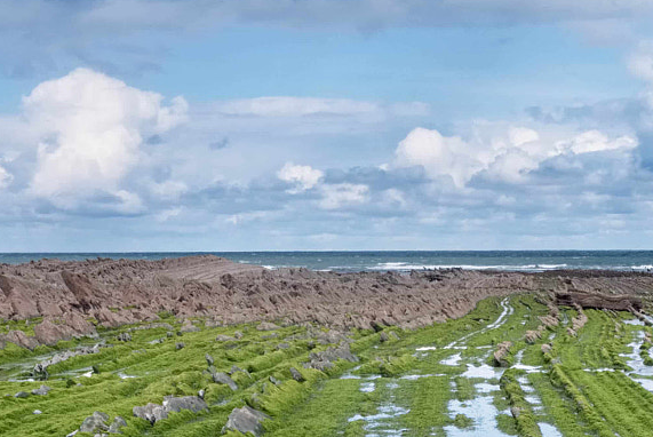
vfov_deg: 13.6
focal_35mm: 98
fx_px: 1779
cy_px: 539
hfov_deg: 20.0
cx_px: 699
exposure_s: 1/105
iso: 400
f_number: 14
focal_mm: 23
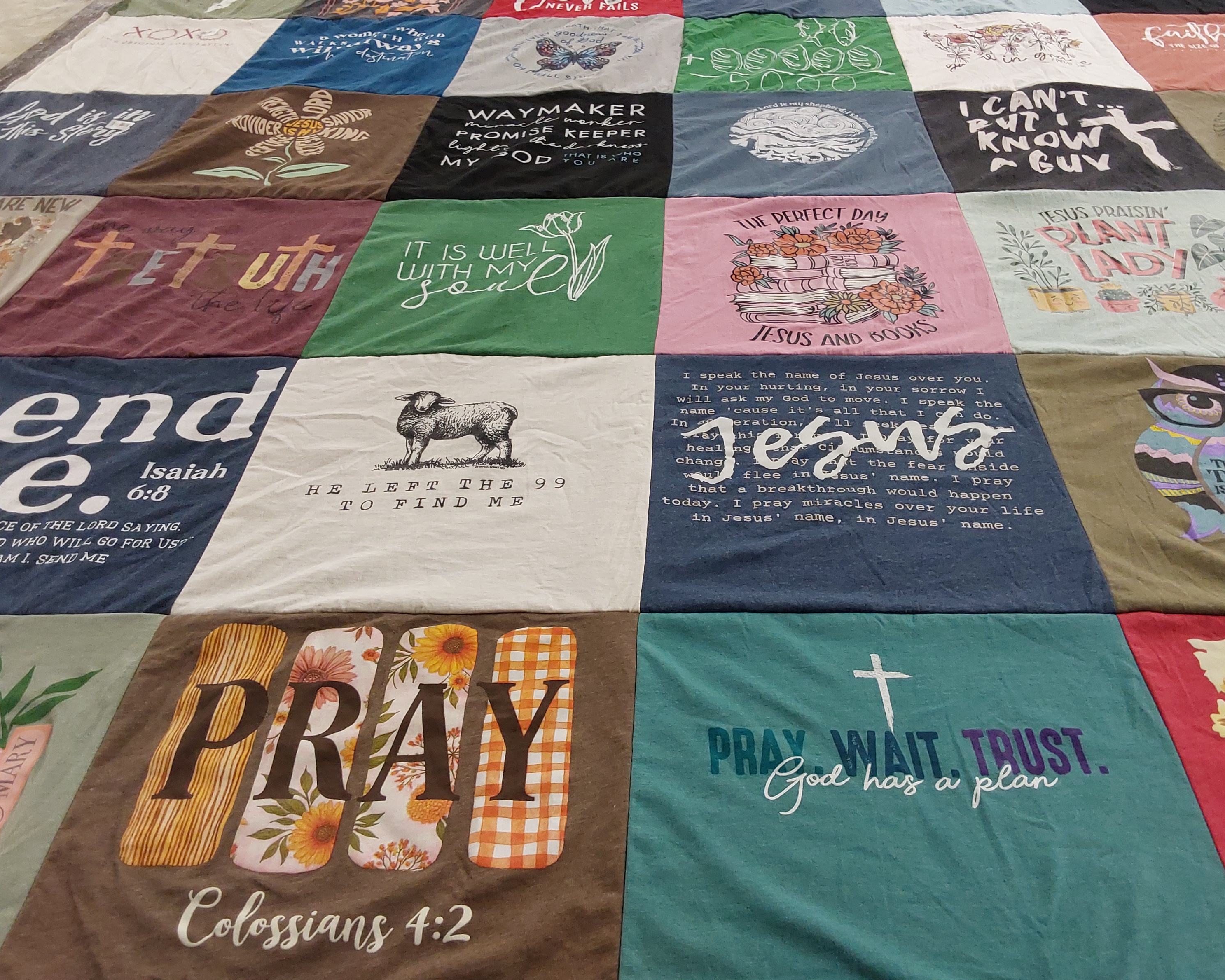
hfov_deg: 58.7
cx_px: 665
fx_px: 1088
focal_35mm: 30
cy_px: 478
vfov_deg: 48.5
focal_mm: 2.91
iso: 100
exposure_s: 1/50
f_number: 1.9
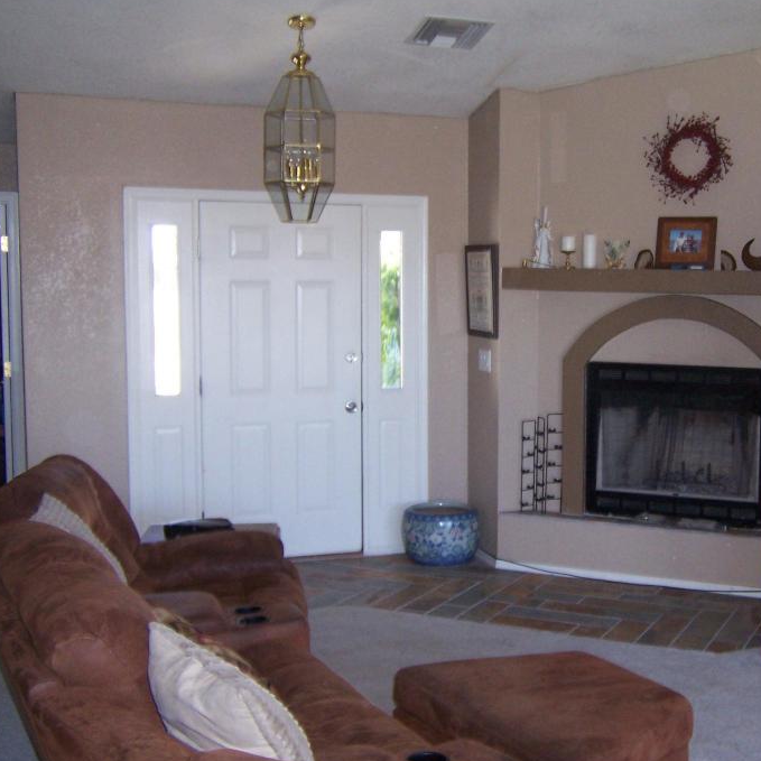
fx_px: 1094
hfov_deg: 37.7
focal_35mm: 44
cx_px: 540
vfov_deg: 38.3
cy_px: 380
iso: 140
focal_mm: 5.5
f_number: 2.8
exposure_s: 1/60
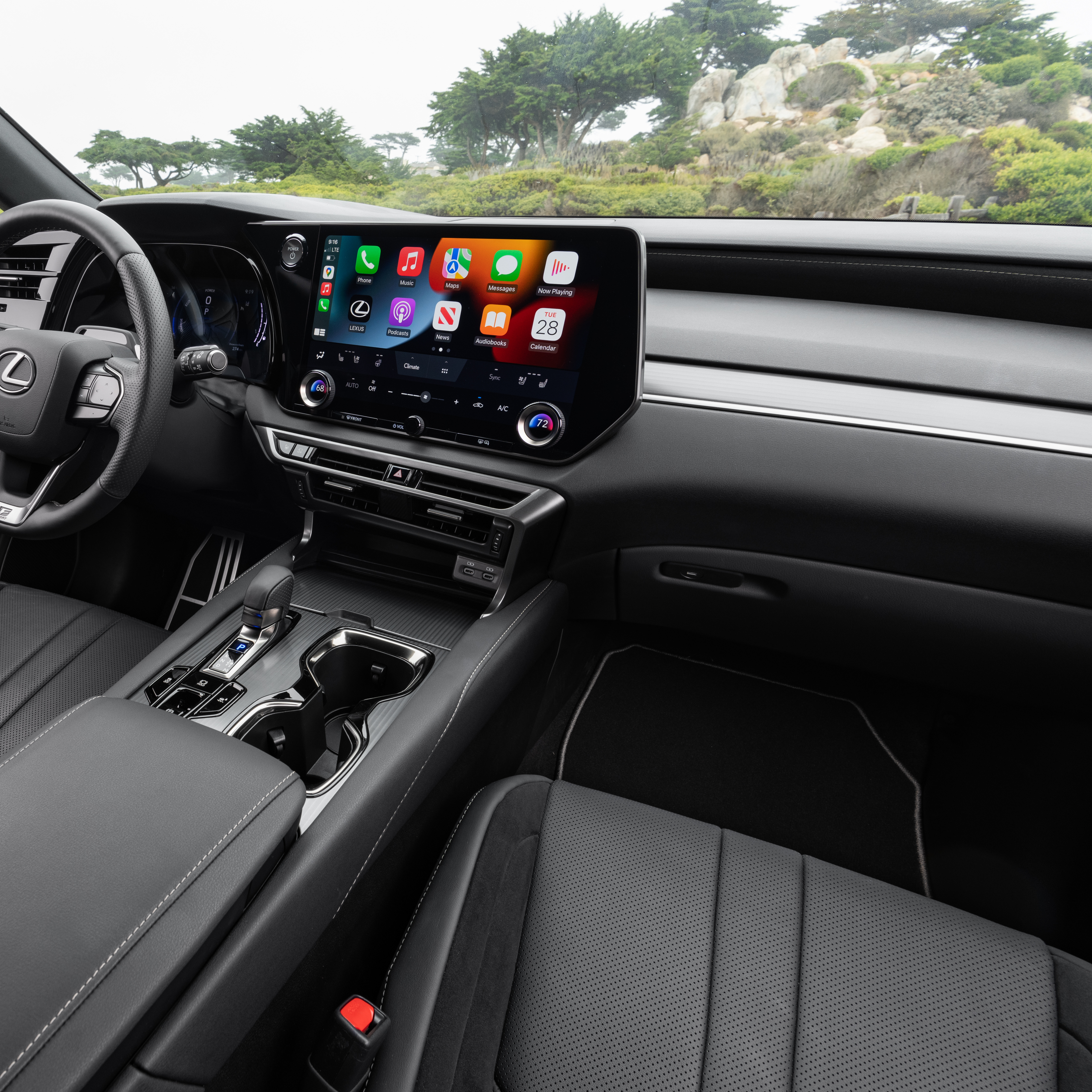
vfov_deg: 72.1
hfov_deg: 67.8
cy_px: 543
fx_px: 749
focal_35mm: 21
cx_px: 280
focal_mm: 16
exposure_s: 1/20
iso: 200
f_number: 11
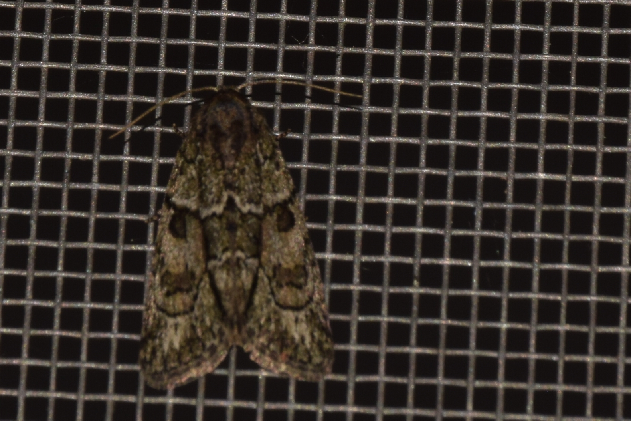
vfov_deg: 5.4
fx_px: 4469
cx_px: 250
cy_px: 238
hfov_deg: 8.1
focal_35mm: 255
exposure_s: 1/125
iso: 100
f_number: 16
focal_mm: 140
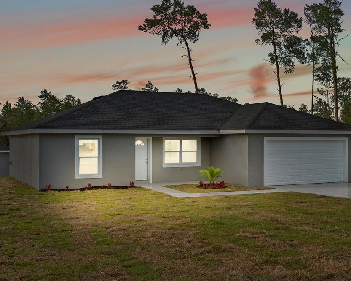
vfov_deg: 33.4
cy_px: 140
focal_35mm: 45
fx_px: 467
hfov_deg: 41.0
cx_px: 207
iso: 100
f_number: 9.5
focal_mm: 39
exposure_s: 1/20
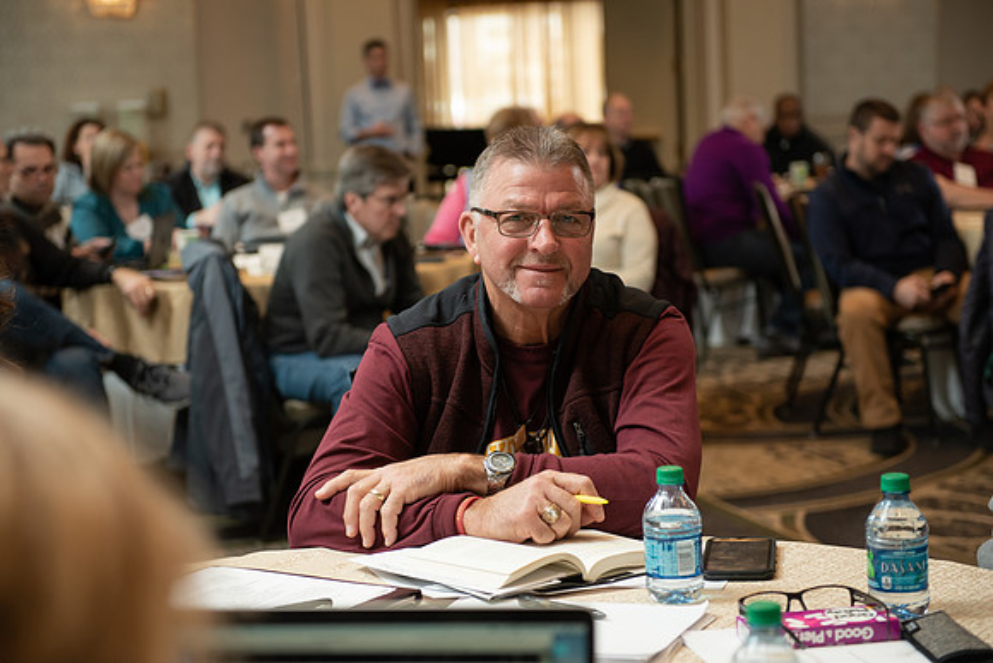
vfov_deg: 19.5
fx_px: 1931
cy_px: 332
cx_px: 496
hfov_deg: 28.8
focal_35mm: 70
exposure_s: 1/160
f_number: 4
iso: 800
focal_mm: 70
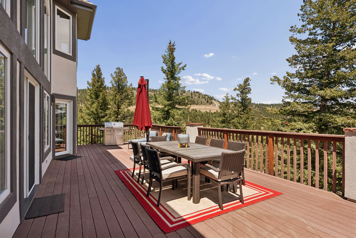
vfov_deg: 67.5
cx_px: 178
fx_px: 178
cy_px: 119
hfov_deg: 90.0
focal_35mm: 18
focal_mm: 18
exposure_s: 1/400
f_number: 8
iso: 200
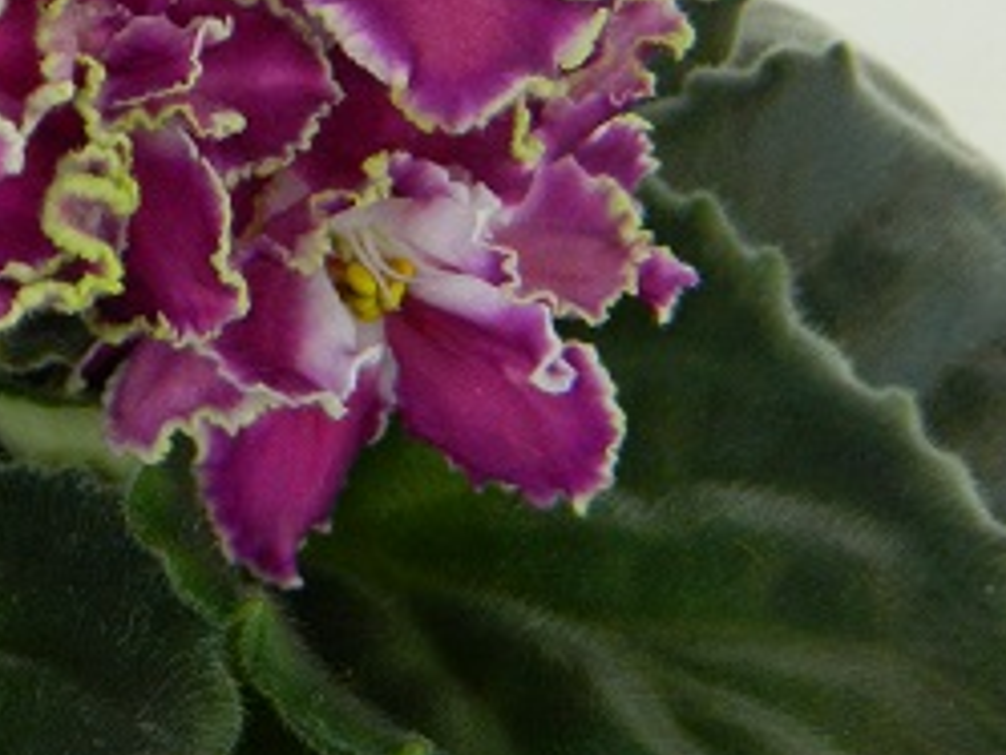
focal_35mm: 147
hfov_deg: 12.9
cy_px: 121
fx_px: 4274
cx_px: -396
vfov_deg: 10.1
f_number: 3.6
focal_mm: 8.4
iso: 200
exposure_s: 1/50
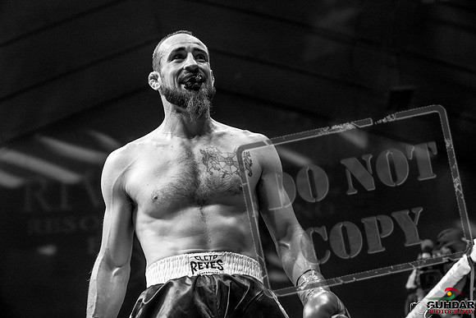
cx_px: 238
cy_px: 159
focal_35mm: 70
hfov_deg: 28.8
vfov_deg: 19.5
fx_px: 926
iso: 4000
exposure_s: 1/1000
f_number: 4
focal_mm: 70
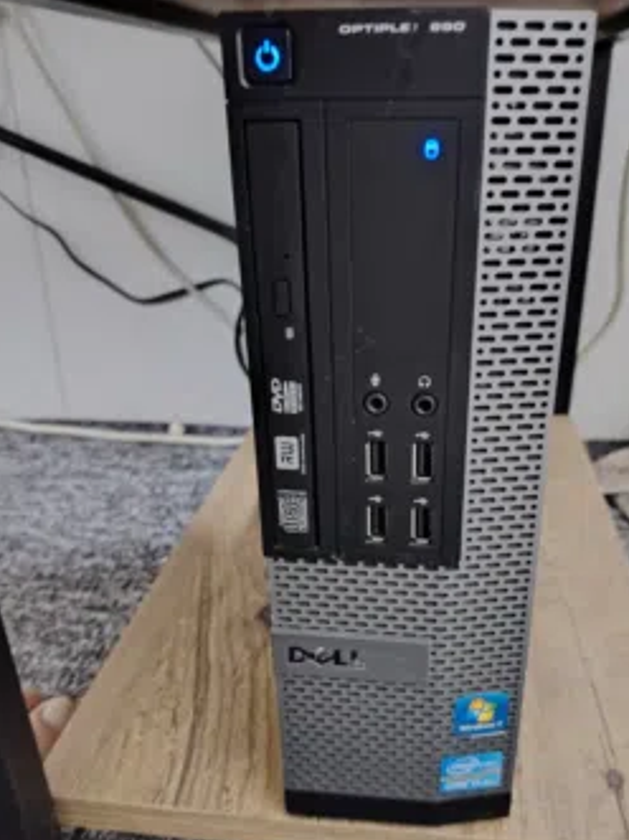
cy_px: 444
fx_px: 703
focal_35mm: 29
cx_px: 360
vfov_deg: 61.6
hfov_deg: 48.1
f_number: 1.75
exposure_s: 1/25
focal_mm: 5.25
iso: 4244
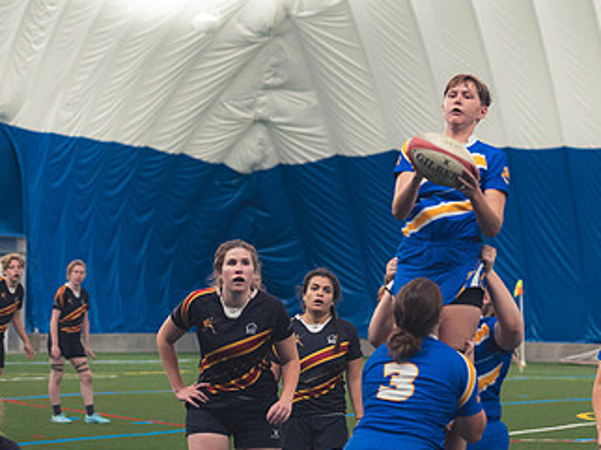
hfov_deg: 10.9
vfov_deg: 8.1
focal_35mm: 182
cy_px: 127
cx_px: 412
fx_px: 3158
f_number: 2.8
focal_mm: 70
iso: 1800
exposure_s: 1/320
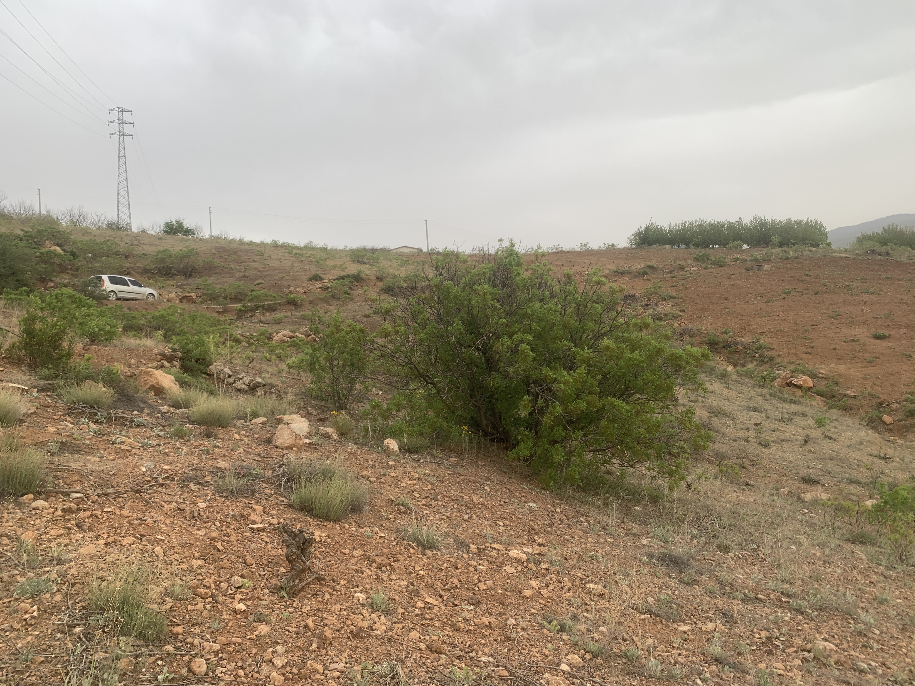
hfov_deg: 67.3
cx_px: 458
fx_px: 687
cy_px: 343
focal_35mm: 26
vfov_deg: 53.1
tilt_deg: +2.6
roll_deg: +3.0
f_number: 1.8
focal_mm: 4.25
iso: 25
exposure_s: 1/177
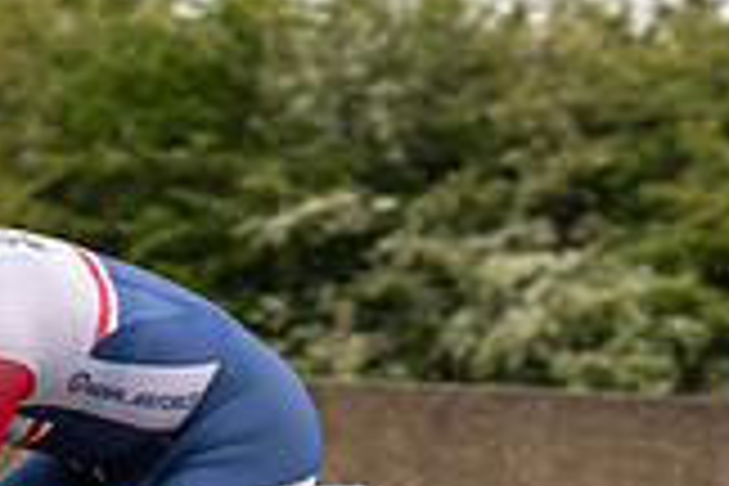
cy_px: 480
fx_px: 6621
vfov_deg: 4.2
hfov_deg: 6.3
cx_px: 50
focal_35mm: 327
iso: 400
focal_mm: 70
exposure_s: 1/1000
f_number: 3.5
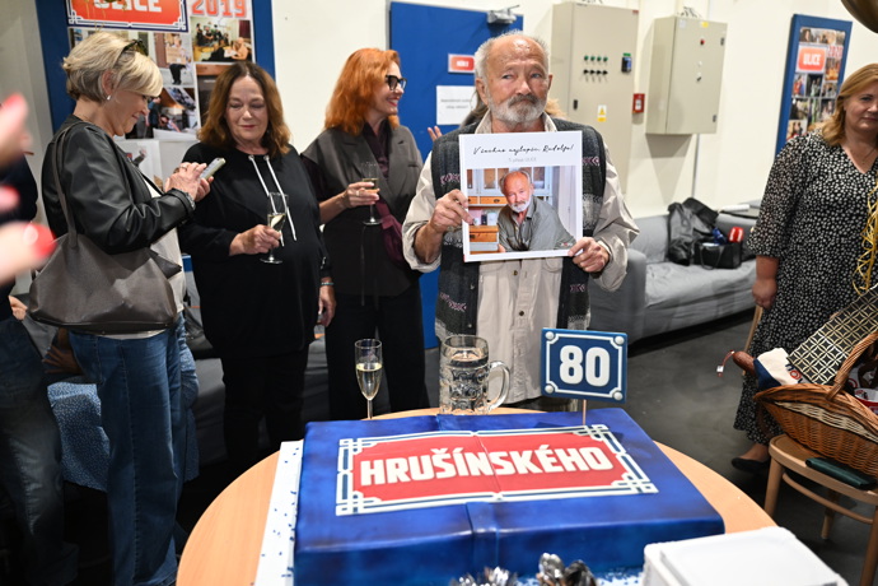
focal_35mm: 29
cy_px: 293
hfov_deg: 63.7
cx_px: 439
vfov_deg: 45.0
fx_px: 707
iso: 2000
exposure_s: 1/200
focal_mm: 29
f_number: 2.8
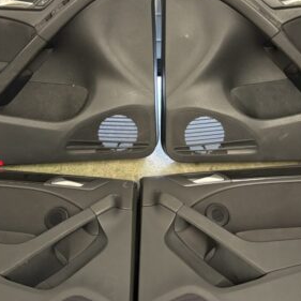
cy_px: 148
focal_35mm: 49
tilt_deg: -48.1
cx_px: 156
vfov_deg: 34.7
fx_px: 482
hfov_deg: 34.7
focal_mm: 5.96
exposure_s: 1/60
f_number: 1.6
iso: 250
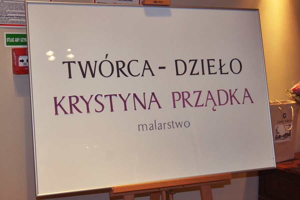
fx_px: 437
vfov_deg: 25.8
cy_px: 100
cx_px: 150
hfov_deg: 37.9
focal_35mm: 52
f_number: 4.5
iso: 500
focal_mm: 35
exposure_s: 1/60
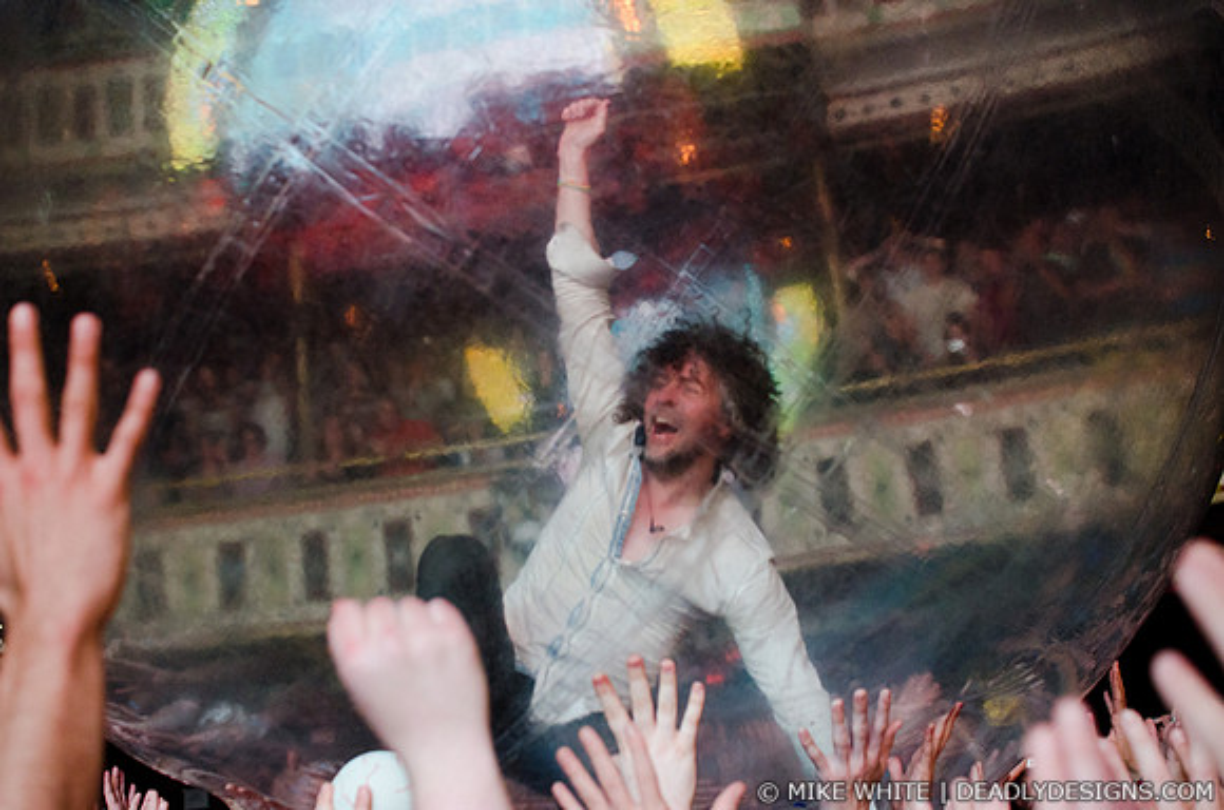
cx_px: 612
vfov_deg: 29.7
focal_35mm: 45
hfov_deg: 43.7
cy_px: 405
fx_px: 1527
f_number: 3.5
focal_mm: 30
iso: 1600
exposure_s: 1/500
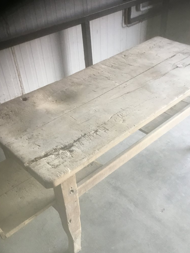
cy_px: 145
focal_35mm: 37
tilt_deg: -41.0
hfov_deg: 38.6
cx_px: 106
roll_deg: +1.5
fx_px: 271
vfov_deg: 50.0
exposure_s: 1/33
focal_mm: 3.3
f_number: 2.4
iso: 50
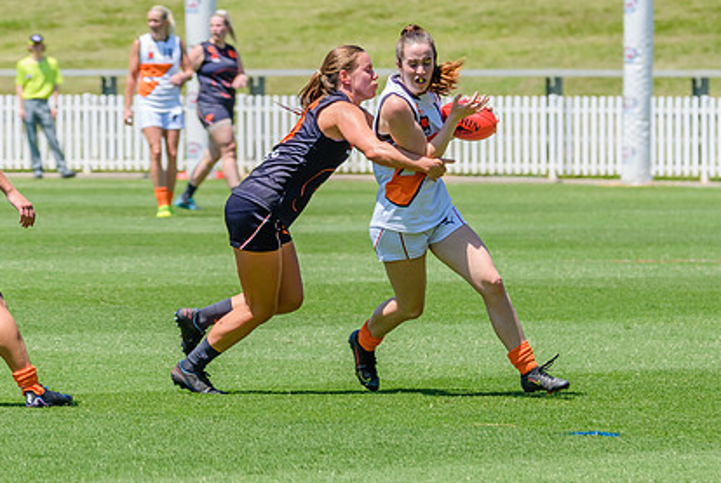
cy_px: 205
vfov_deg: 2.8
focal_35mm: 486
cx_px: 478
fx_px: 9744
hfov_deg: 4.2
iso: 800
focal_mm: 240
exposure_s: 1/2000
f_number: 8
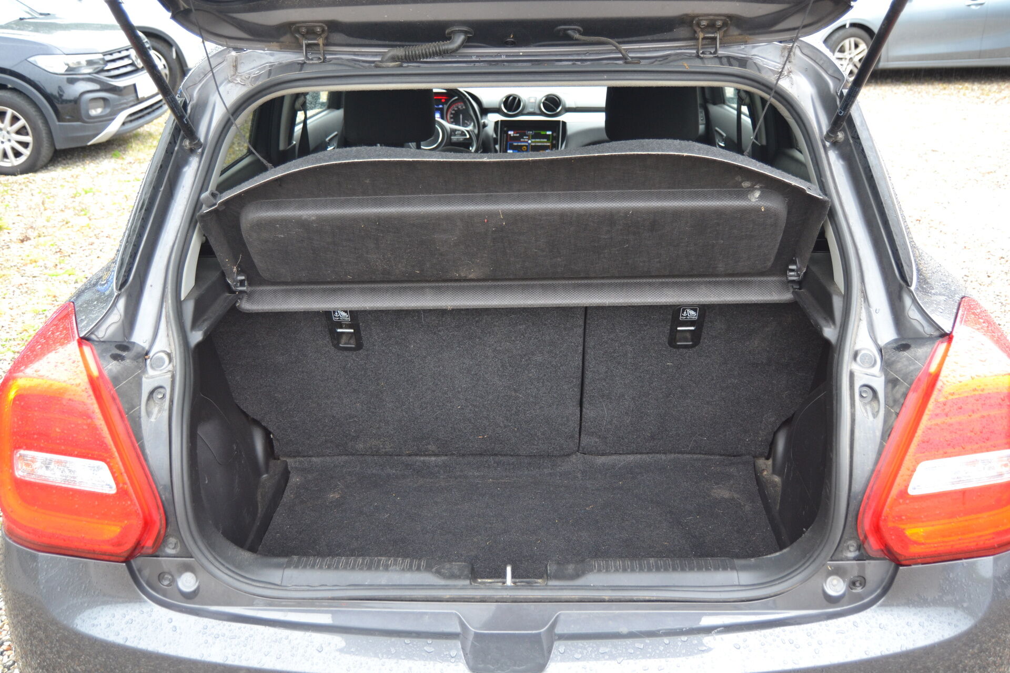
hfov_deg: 57.2
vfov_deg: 40.0
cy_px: 336
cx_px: 505
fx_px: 926
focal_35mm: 33
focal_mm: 22
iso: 450
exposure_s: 1/60
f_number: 3.5
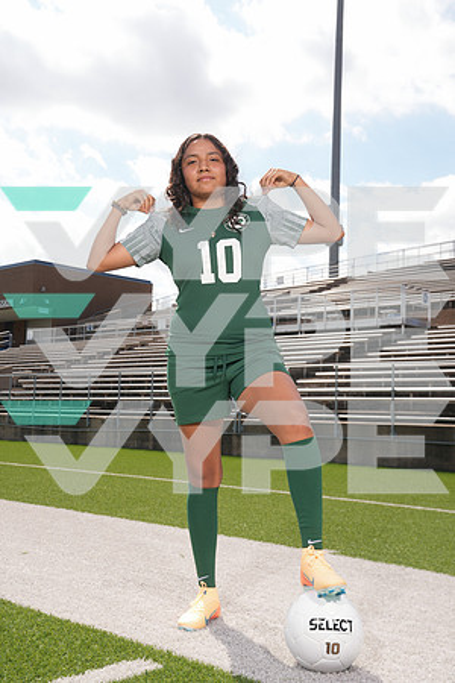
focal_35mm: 43
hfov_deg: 31.2
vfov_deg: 45.4
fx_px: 815
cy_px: 342
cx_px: 228
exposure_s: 1/200
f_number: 9
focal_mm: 43
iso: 125
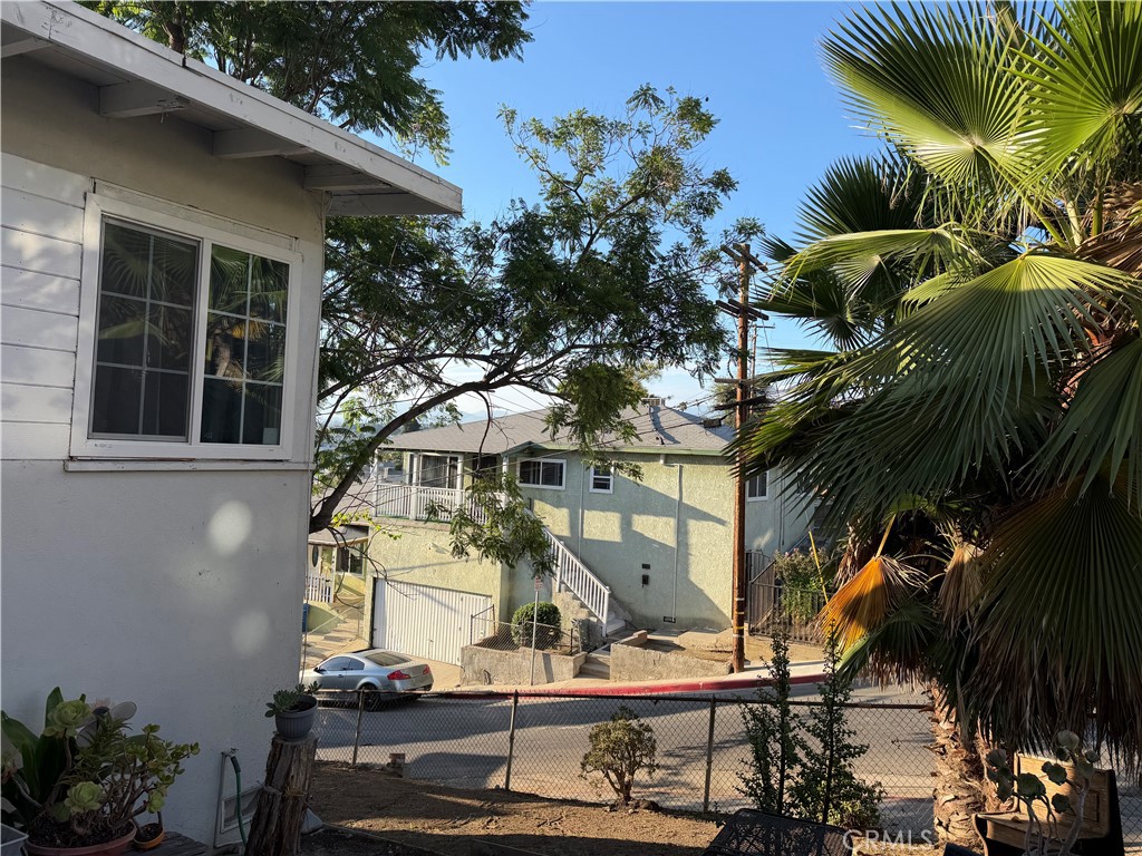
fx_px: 792
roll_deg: -2.9
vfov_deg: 56.8
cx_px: 571
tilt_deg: +1.7
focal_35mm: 24
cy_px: 428
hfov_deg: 71.6
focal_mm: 6.76
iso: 80
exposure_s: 1/1385
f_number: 1.78
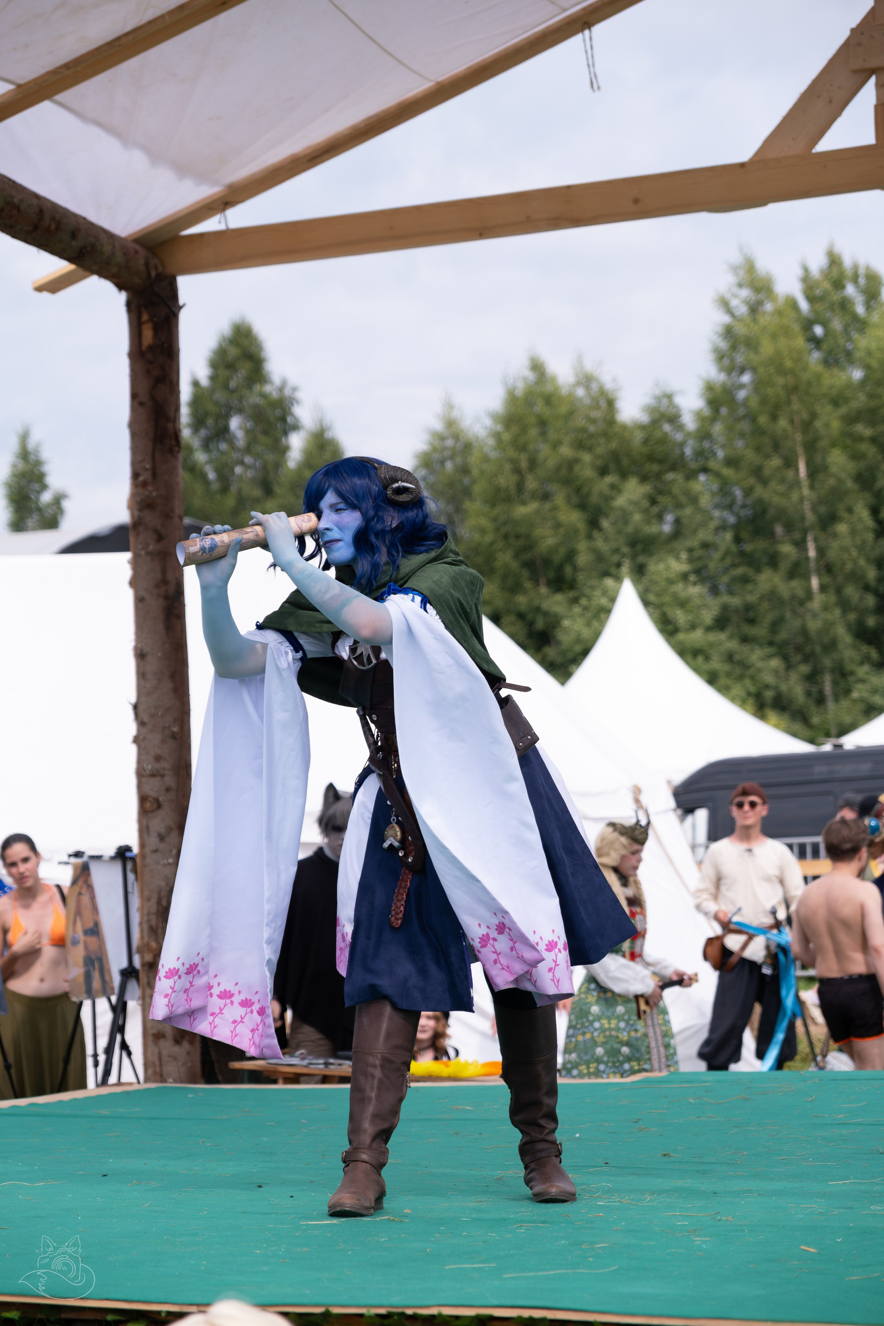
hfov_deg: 16.5
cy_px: 663
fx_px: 3057
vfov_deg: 24.5
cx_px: 442
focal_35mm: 83
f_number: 3.2
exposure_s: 1/1600
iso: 160
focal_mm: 55
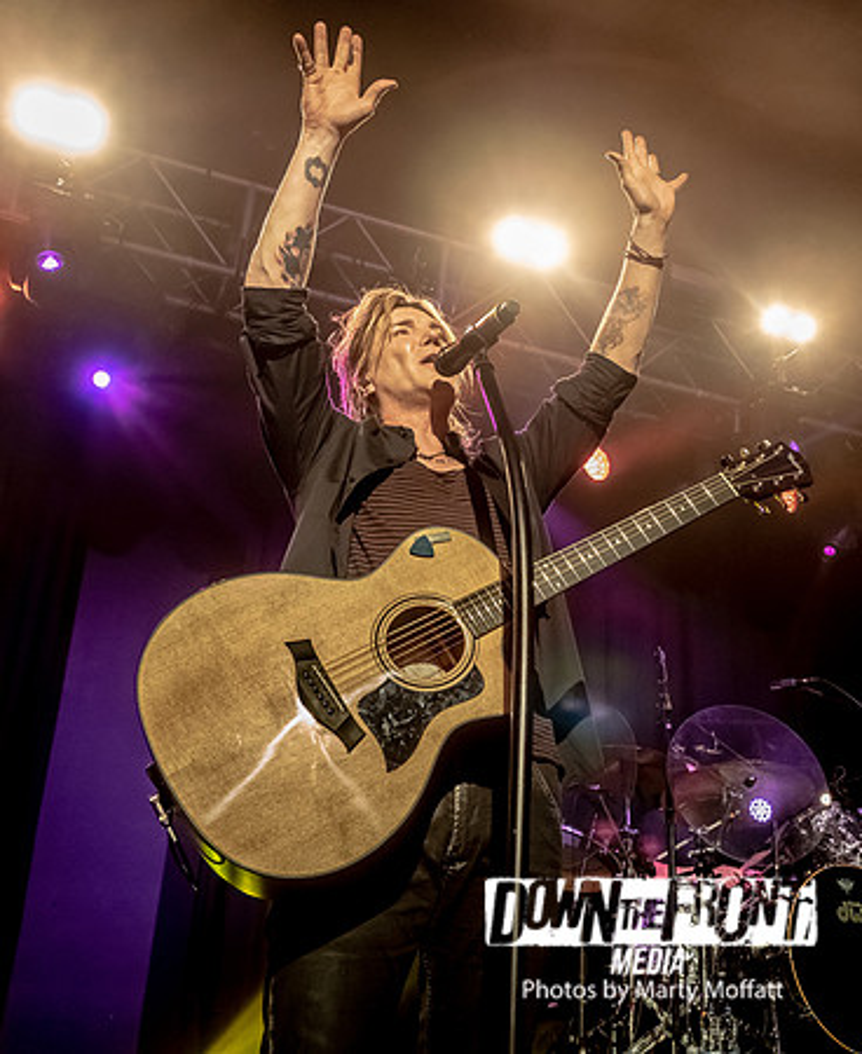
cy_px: 500
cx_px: 542
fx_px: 1195
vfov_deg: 47.6
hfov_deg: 39.4
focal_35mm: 38
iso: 1600
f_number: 3.5
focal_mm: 14
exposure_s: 1/200
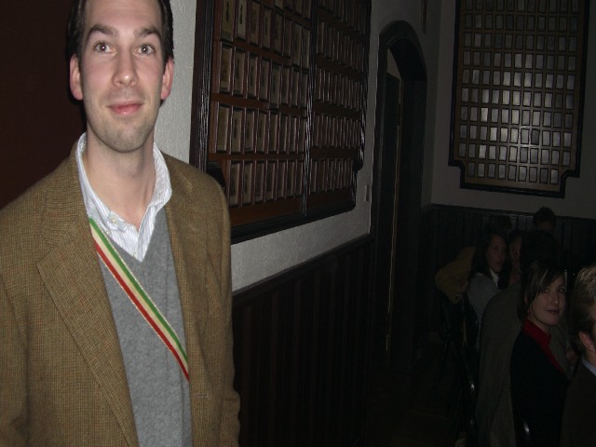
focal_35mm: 38
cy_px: 224
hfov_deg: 49.0
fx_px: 654
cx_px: 298
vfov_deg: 37.7
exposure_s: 1/60
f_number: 2.8
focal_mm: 7.9
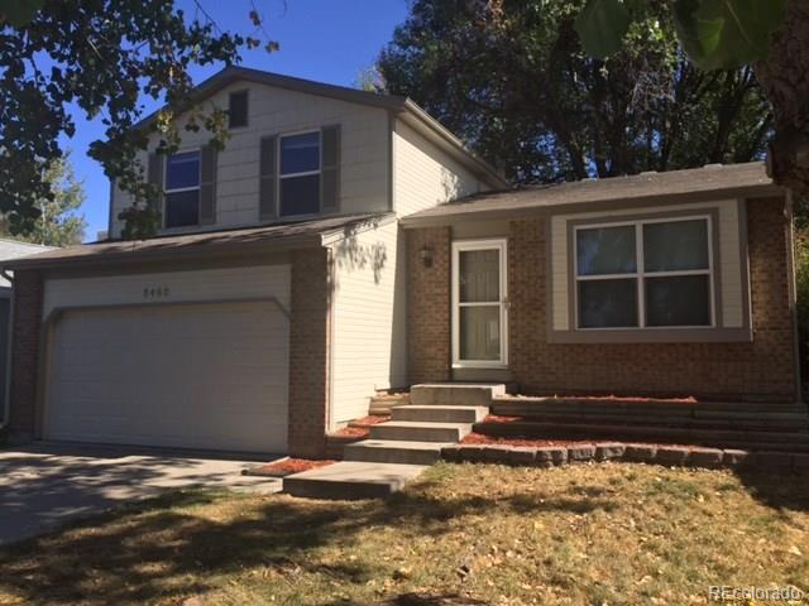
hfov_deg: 61.7
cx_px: 404
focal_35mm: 29
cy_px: 303
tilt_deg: +6.0
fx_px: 678
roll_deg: -0.3
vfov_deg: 48.2
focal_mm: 4.15
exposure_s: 1/1319
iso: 32
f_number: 2.2
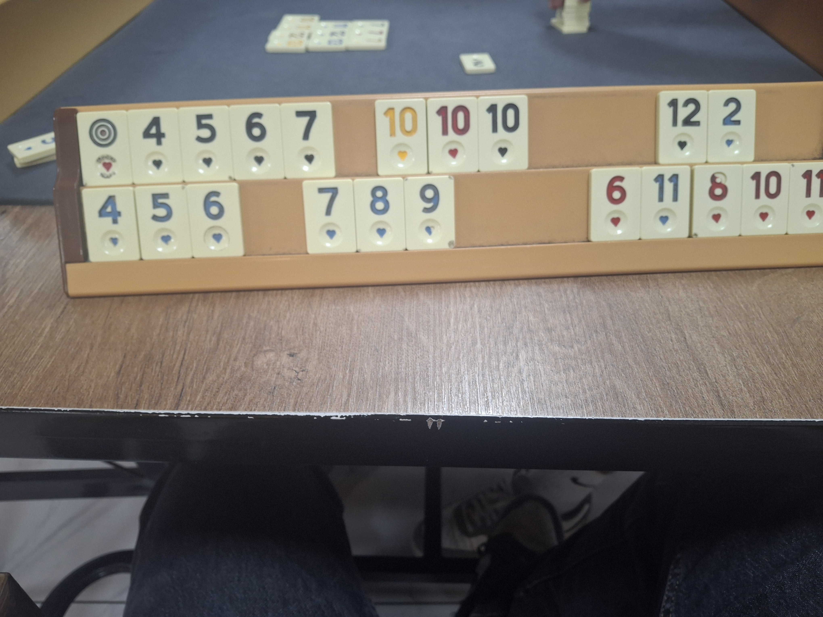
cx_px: 412
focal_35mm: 25
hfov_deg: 69.4
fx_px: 594
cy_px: 308
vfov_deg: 54.9
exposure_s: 1/50
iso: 200
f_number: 1.8
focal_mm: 4.69
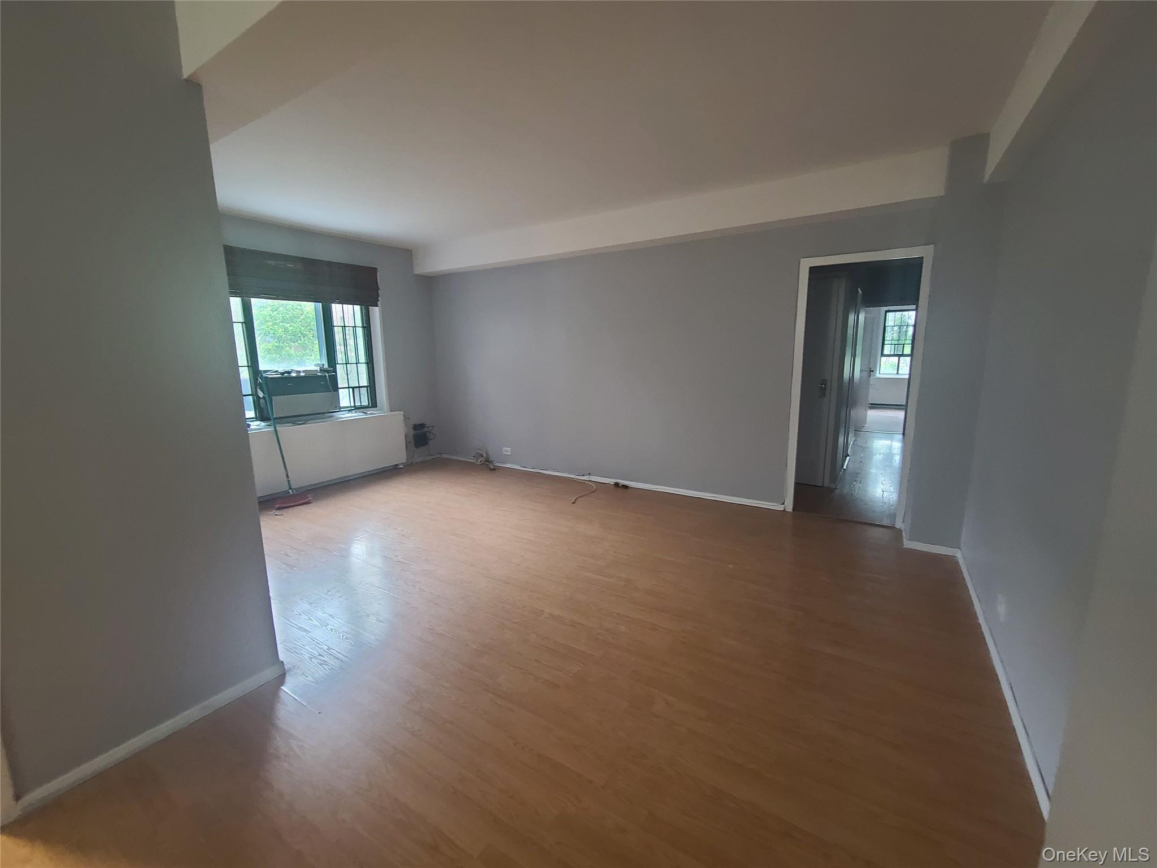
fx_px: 435
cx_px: 578
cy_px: 434
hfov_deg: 106.2
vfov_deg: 89.9
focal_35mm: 13
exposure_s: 1/30
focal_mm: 2.2
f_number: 2.2
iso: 500
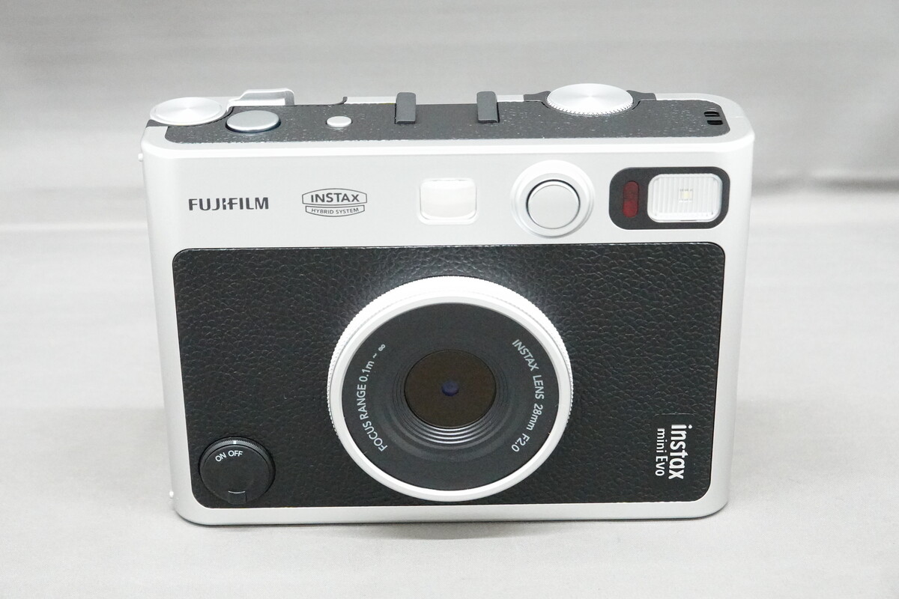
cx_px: 450
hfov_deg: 28.8
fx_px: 1748
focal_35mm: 70
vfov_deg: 19.5
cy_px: 300
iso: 5000
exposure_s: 1/80
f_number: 5.6
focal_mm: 25.85
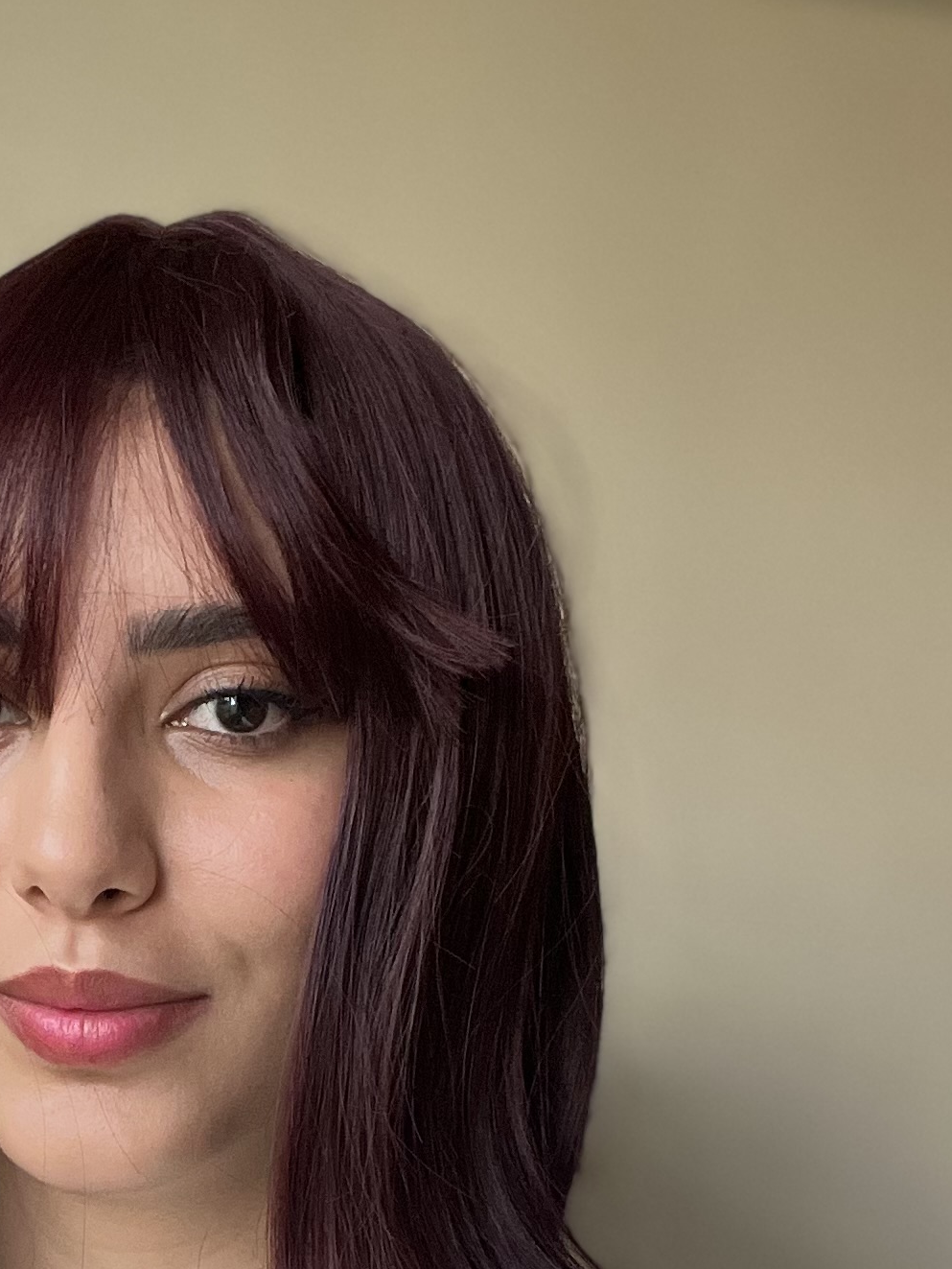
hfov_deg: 20.7
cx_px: 164
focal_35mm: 70
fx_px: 2566
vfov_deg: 26.9
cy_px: 1109
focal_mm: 2.71
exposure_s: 1/60
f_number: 2.2
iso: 160
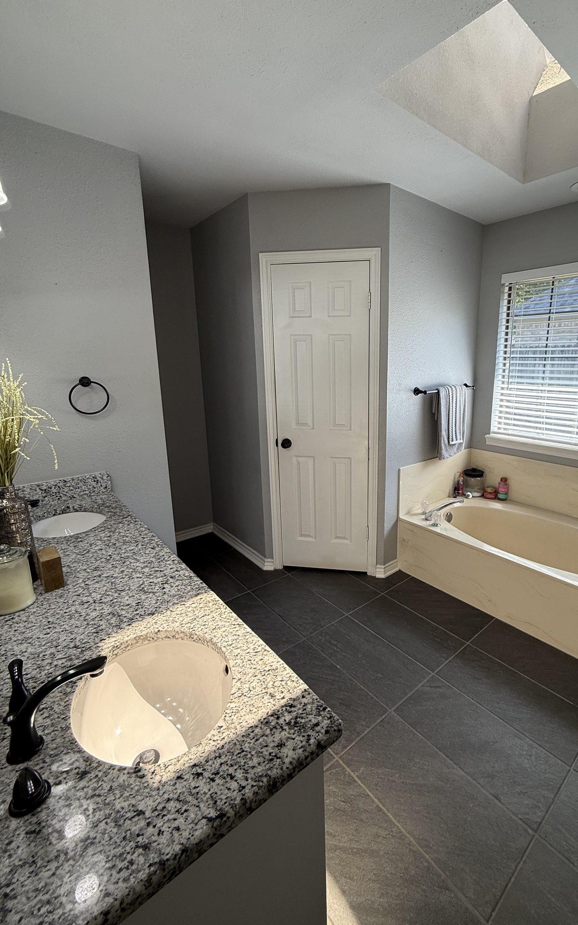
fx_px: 403
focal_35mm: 16
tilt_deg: -11.3
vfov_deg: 97.8
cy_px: 445
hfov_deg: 70.6
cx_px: 346
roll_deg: +0.2
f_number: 2.2
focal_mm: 2.22
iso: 80
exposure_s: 1/120
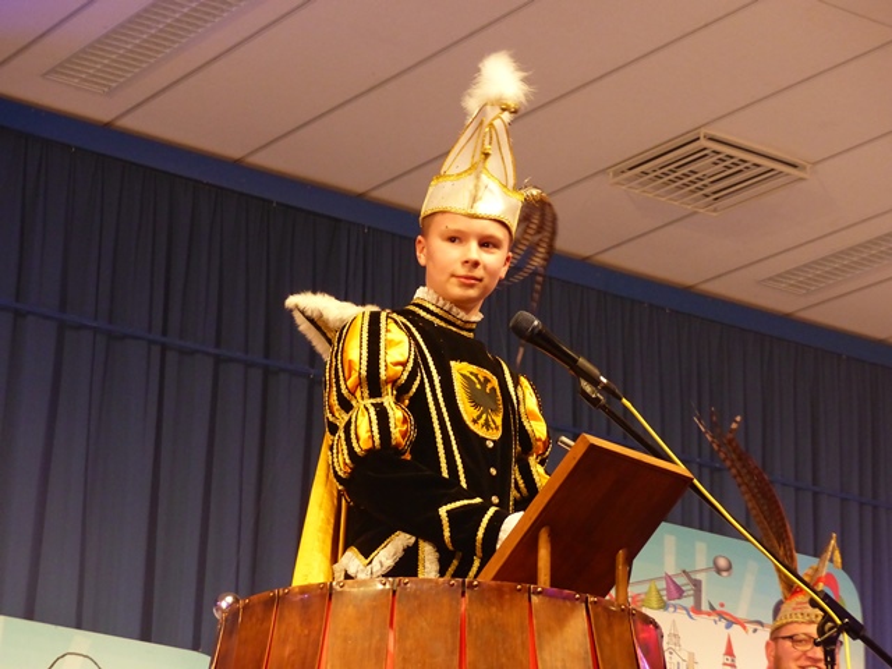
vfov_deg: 14.5
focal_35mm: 102
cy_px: 334
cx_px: 446
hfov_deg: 19.3
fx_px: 2628
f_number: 2.8
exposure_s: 1/60
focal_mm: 18.3
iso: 500
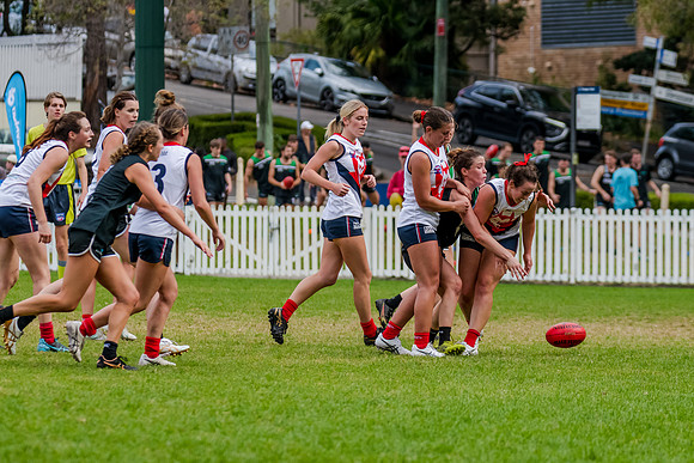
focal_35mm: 287
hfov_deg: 7.2
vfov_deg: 4.8
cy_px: 170
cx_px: 510
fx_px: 5539
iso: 800
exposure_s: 1/1600
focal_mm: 195
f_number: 5
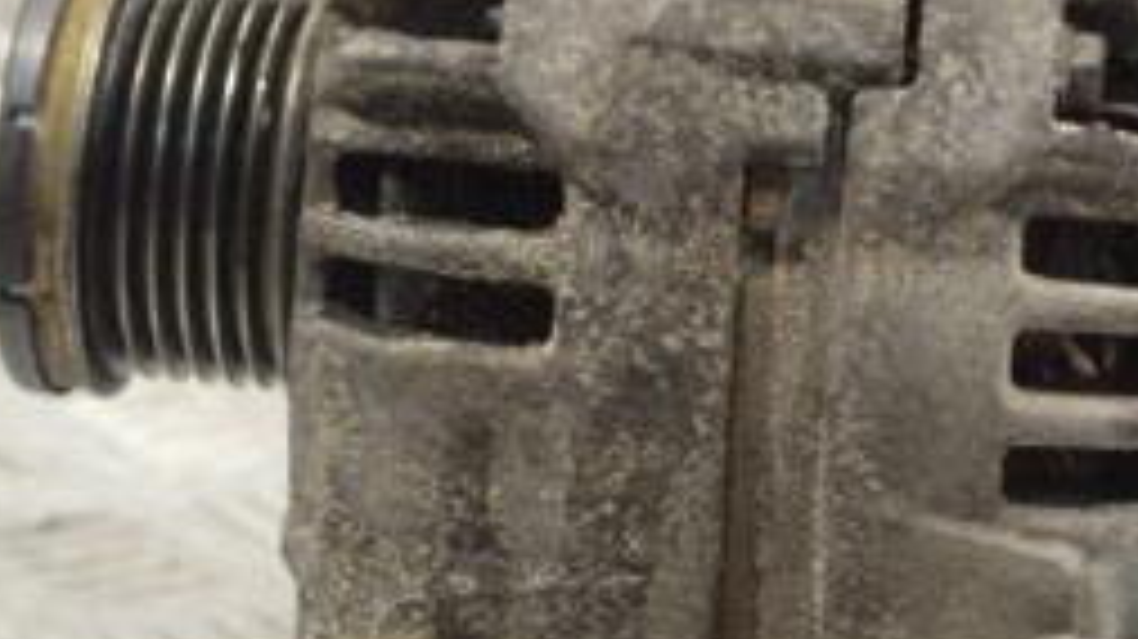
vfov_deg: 7.4
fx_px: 4946
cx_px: 774
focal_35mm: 164
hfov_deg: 13.1
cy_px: 238
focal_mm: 44
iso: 280
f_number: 5.3
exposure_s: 1/30
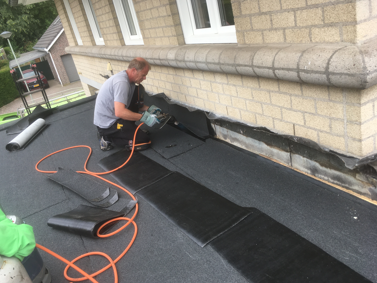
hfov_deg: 60.0
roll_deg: +12.6
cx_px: 183
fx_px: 327
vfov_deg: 46.8
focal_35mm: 30
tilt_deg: -24.6
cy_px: 143
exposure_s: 1/327
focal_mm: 4.15
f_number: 2.2
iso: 25
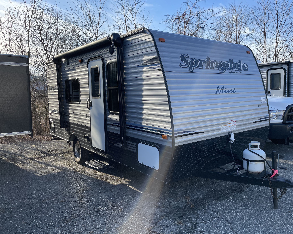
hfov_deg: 62.1
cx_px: 160
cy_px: 113
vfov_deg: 51.5
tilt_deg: -4.9
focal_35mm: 28
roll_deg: -0.1
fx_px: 243
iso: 32
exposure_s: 1/1159
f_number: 1.6
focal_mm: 4.2
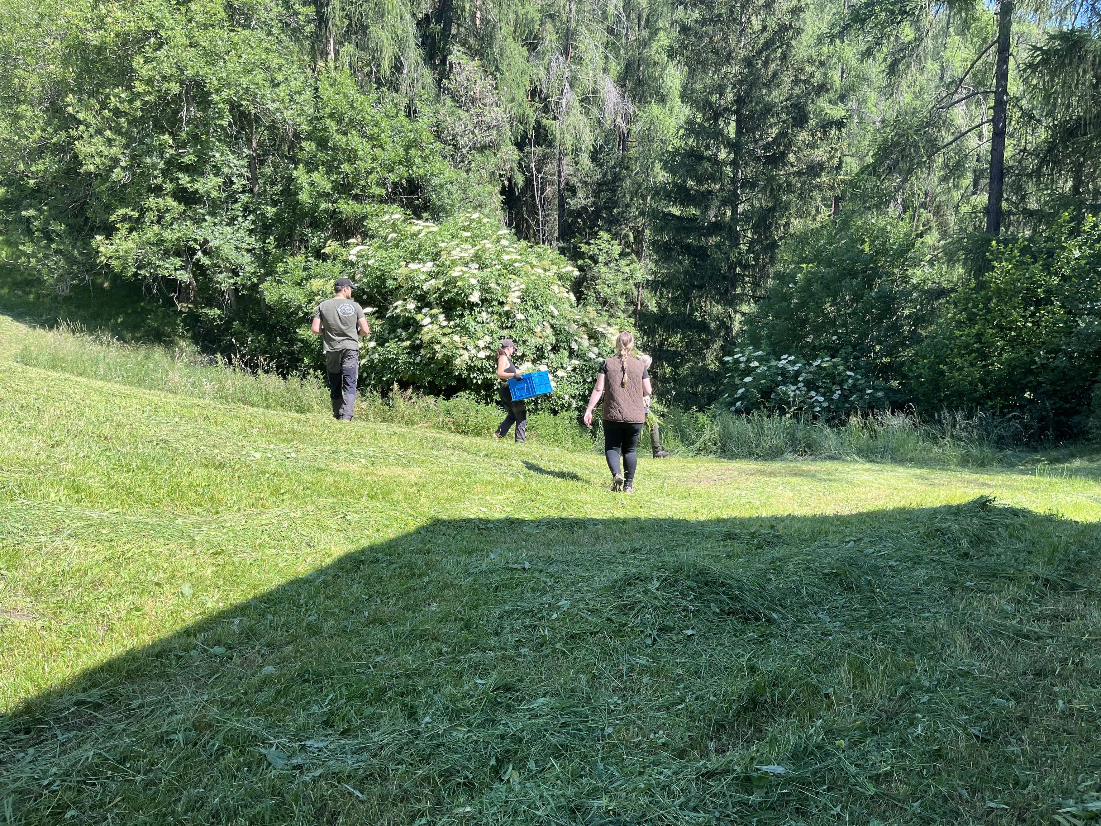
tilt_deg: -8.3
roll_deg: +0.7
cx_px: 550
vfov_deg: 53.1
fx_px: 827
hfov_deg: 67.3
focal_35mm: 26
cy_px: 413
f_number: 1.6
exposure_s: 1/913
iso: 50
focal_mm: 5.1
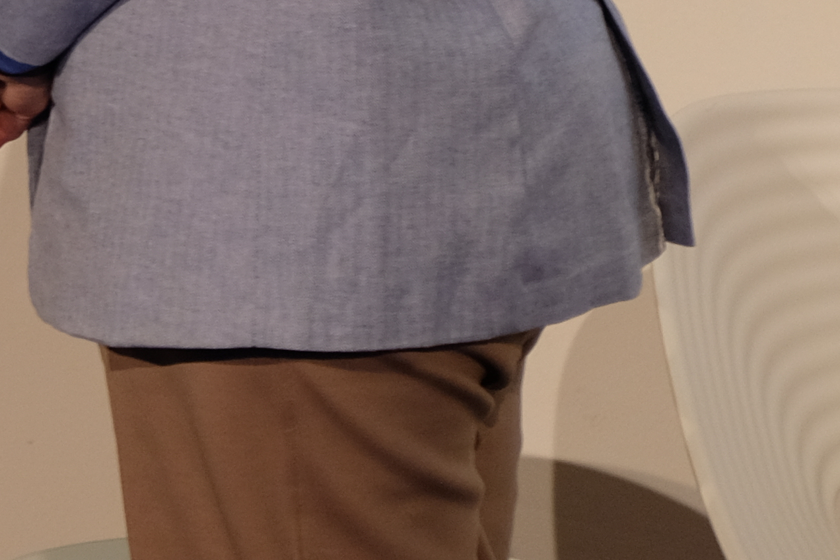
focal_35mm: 316
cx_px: -1024
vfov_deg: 4.3
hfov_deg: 6.3
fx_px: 7373
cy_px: -636
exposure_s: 1/60
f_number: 4
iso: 400
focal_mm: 44.4
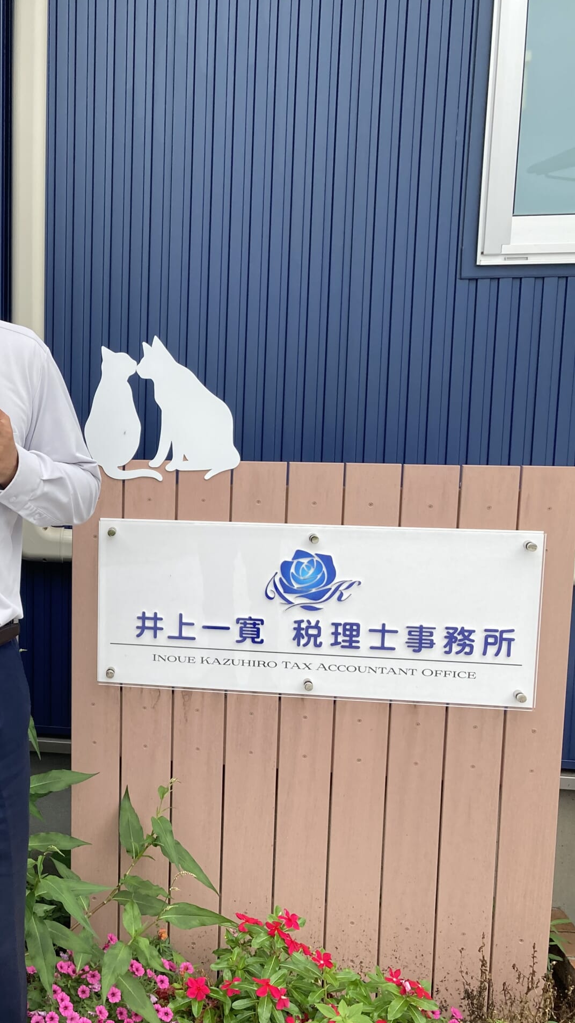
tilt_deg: -7.7
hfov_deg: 27.1
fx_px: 1112
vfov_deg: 49.4
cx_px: -26
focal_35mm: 41
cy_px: 510
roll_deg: -0.8
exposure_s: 1/600
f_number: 1.8
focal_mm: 3.99
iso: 20
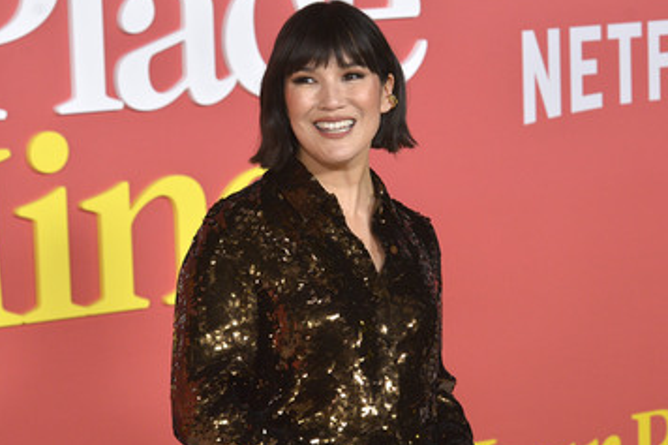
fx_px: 2300
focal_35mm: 124
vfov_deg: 11.0
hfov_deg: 16.5
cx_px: 355
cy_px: 270
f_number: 6.3
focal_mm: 98
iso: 1600
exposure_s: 1/320
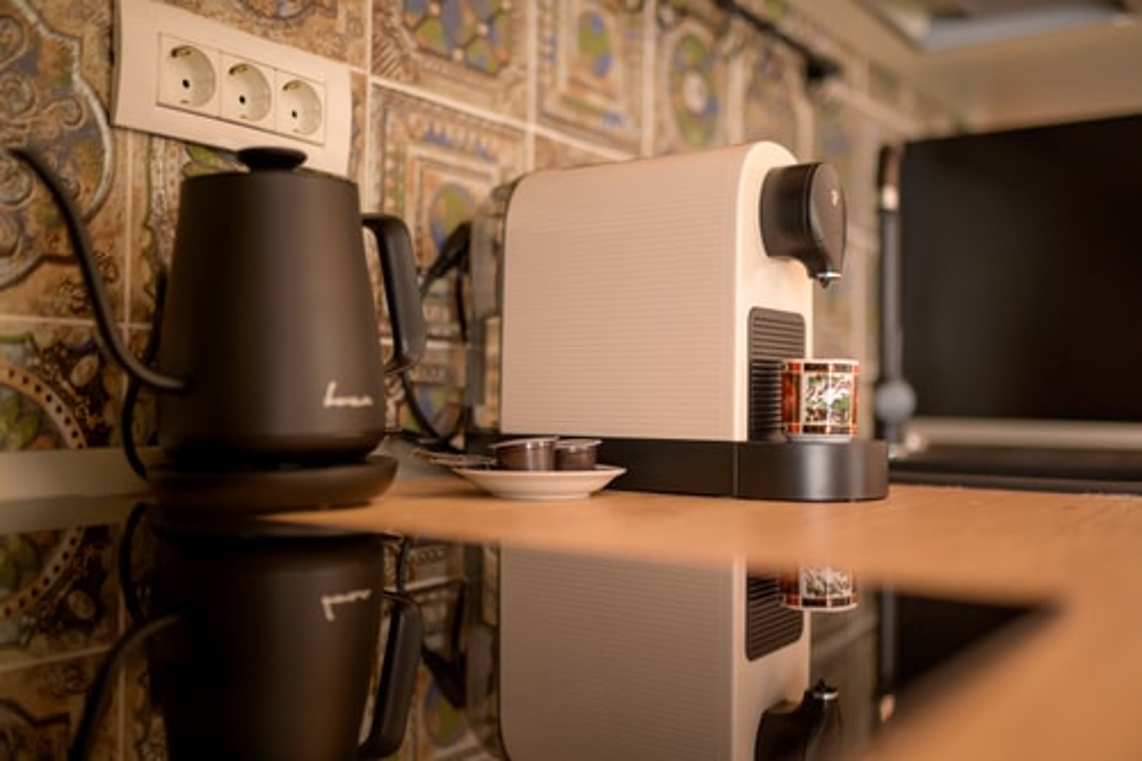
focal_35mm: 36
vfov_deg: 36.9
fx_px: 1141
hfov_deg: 53.2
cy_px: 380
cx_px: 580
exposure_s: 1/250
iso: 400
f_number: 1.4
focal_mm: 35
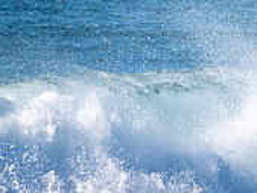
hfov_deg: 1.0
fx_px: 15037
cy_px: 93
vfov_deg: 0.7
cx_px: 457
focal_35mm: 2024
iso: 250
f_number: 5.6
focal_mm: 500
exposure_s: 1/2000
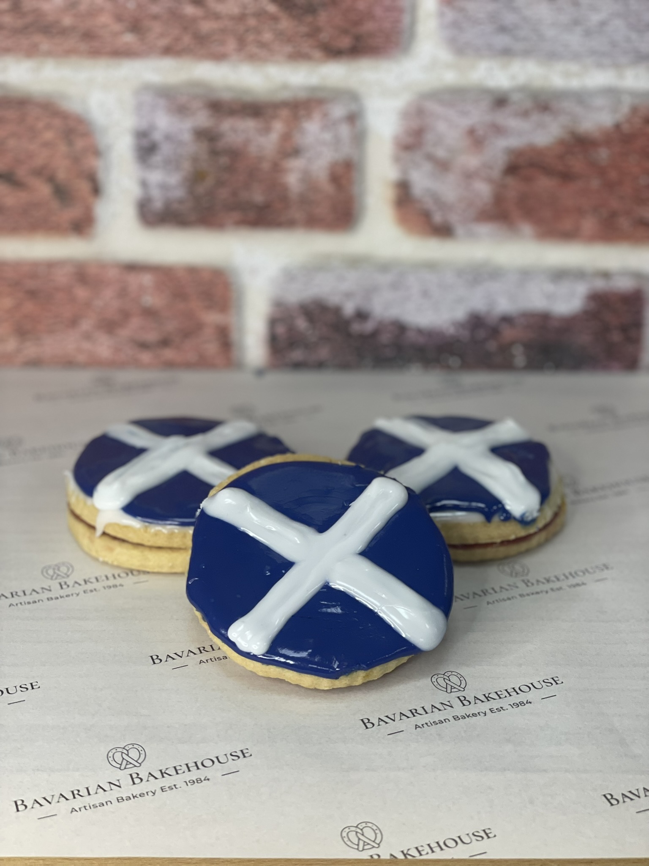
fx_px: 1300
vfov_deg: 36.8
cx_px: 324
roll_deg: -1.3
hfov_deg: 28.0
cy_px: 433
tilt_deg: -26.4
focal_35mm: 52
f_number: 2
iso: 100
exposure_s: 1/100
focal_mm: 6
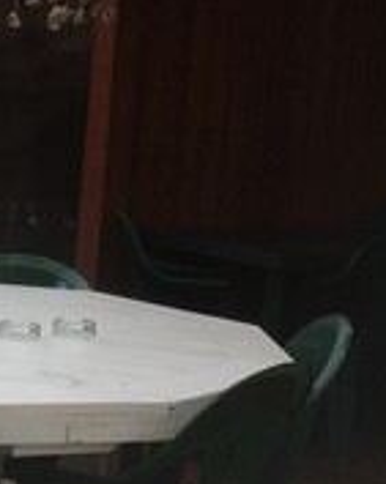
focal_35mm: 164
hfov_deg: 9.4
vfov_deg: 11.5
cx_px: 153
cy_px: -137
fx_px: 2348
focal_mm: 4.15
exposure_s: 1/129
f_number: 2.2
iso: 25
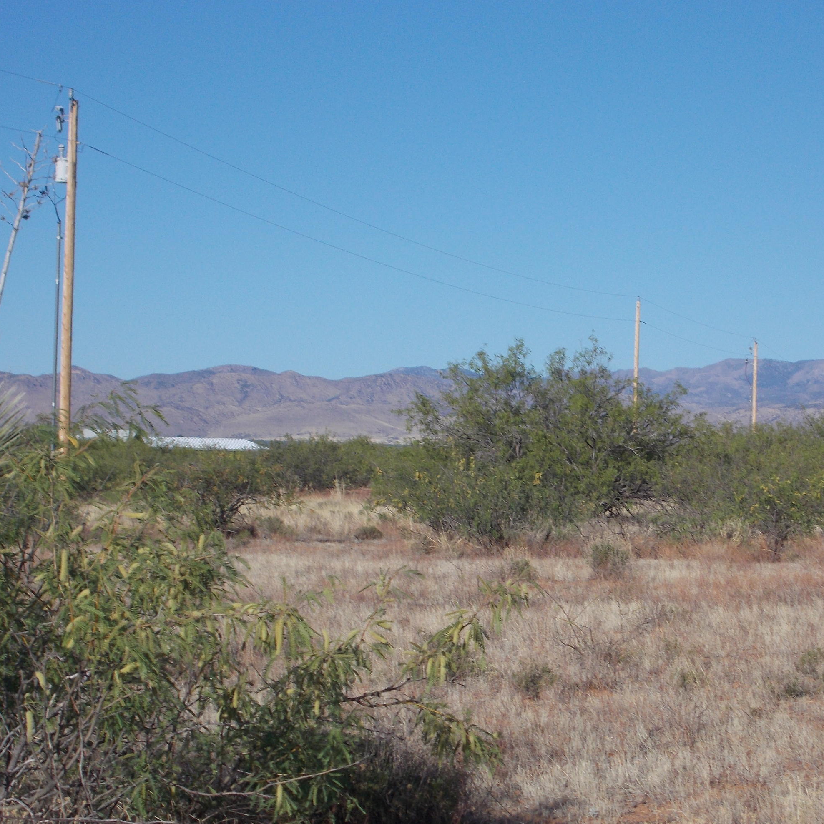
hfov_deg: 17.0
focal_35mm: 102
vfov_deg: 17.1
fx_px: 2747
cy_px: 447
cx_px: 507
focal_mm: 13.5
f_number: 14.5
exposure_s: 1/100
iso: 80
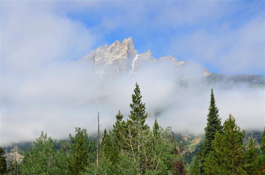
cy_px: 88
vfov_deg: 21.4
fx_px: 462
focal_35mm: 63
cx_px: 132
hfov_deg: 32.0
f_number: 11
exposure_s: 1/400
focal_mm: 42
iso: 200
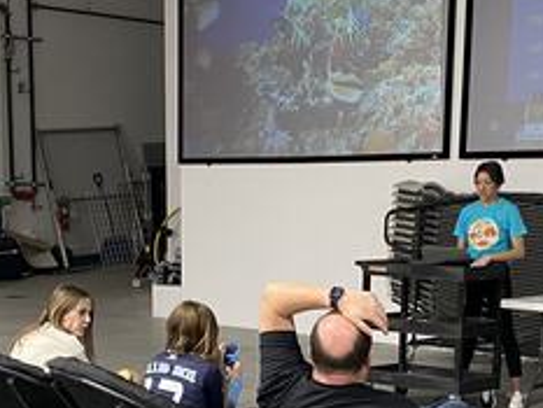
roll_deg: +0.2
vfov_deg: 18.4
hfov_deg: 25.0
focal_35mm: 78
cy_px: 407
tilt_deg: -9.1
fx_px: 1224
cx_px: 217
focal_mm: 4.25
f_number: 1.8
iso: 200
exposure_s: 1/60
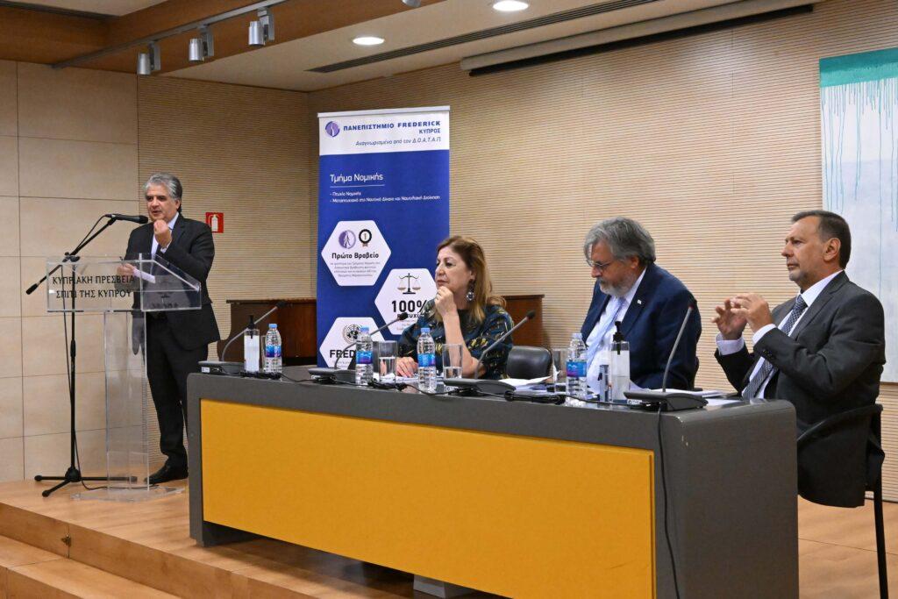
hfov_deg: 40.3
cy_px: 300
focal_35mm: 49
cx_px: 449
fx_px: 1222
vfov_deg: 27.5
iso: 8000
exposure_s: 1/250
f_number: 5.6
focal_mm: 33
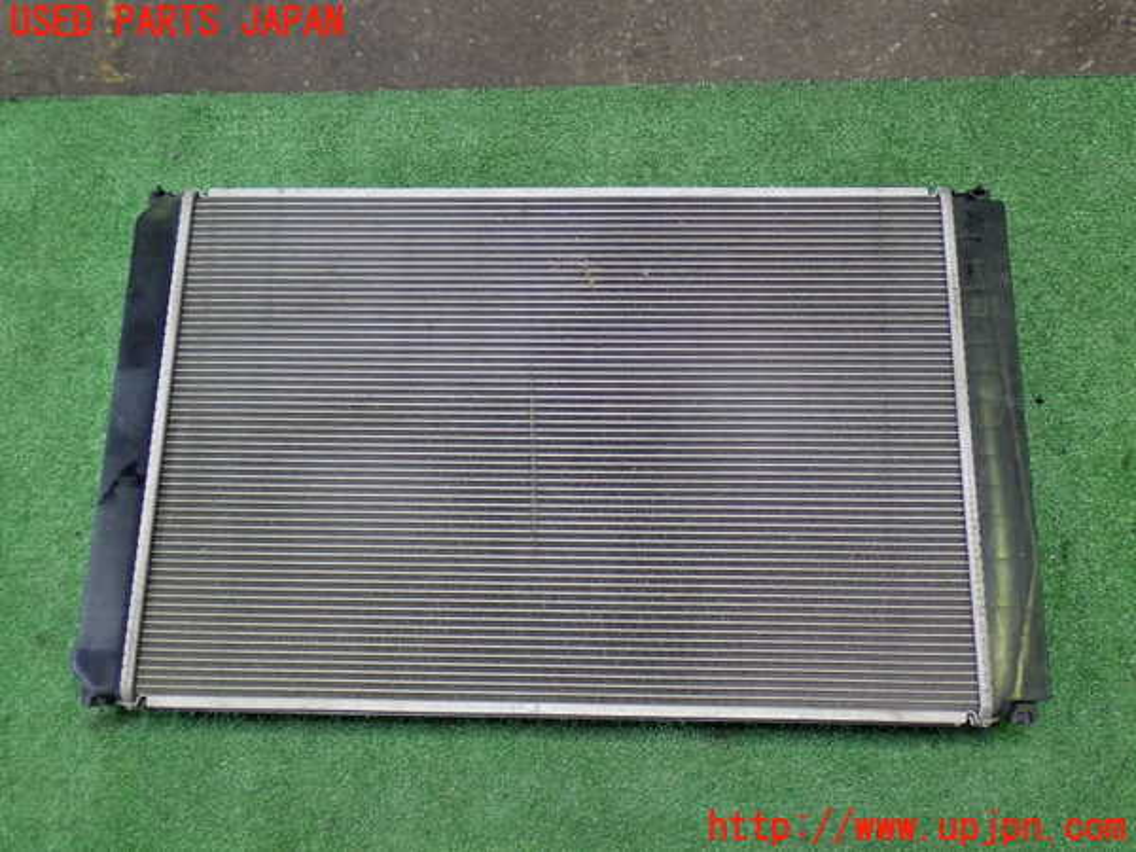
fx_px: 1346
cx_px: 568
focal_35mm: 41
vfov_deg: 35.1
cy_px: 426
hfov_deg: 45.8
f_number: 2.8
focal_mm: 7.31
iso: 500
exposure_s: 1/40
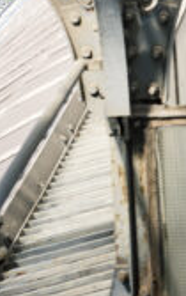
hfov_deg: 6.5
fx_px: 1567
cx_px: 402
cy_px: -74
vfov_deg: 10.6
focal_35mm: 194
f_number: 9
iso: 400
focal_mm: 50
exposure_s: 1/160
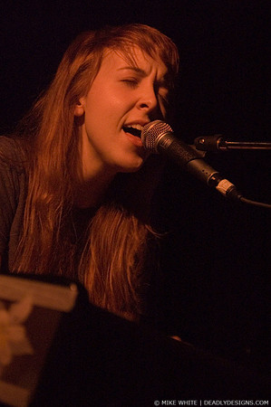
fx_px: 1358
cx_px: 136
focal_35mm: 120
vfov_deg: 17.1
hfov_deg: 11.4
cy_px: 204
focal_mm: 80
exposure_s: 1/25
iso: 1600
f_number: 5.6
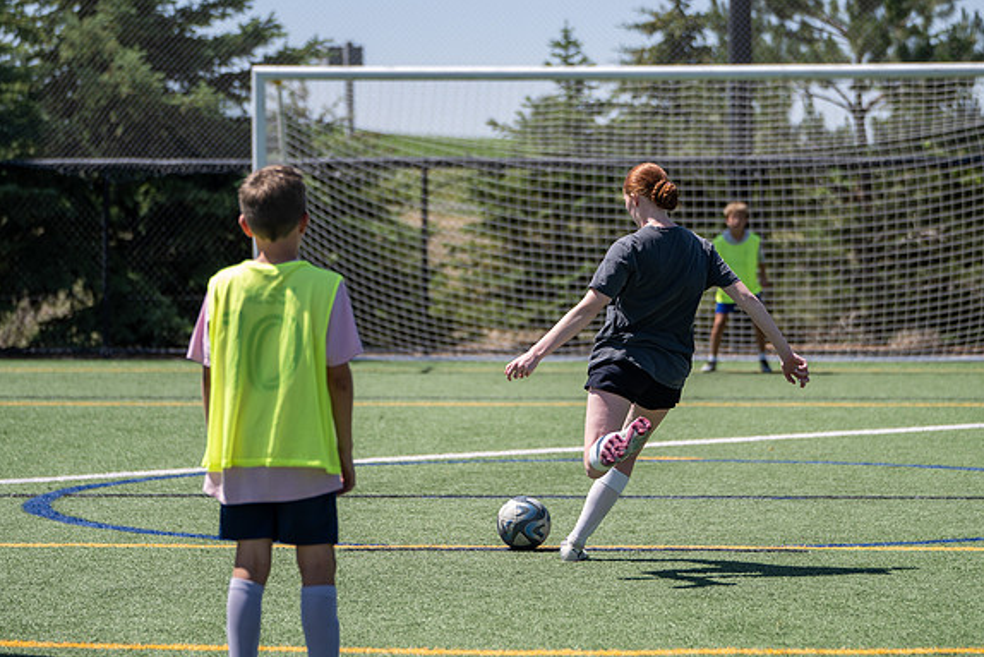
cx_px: 562
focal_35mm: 137
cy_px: 301
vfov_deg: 10.0
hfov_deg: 15.0
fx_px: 3745
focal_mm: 105
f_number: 2.8
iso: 40
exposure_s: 1/800
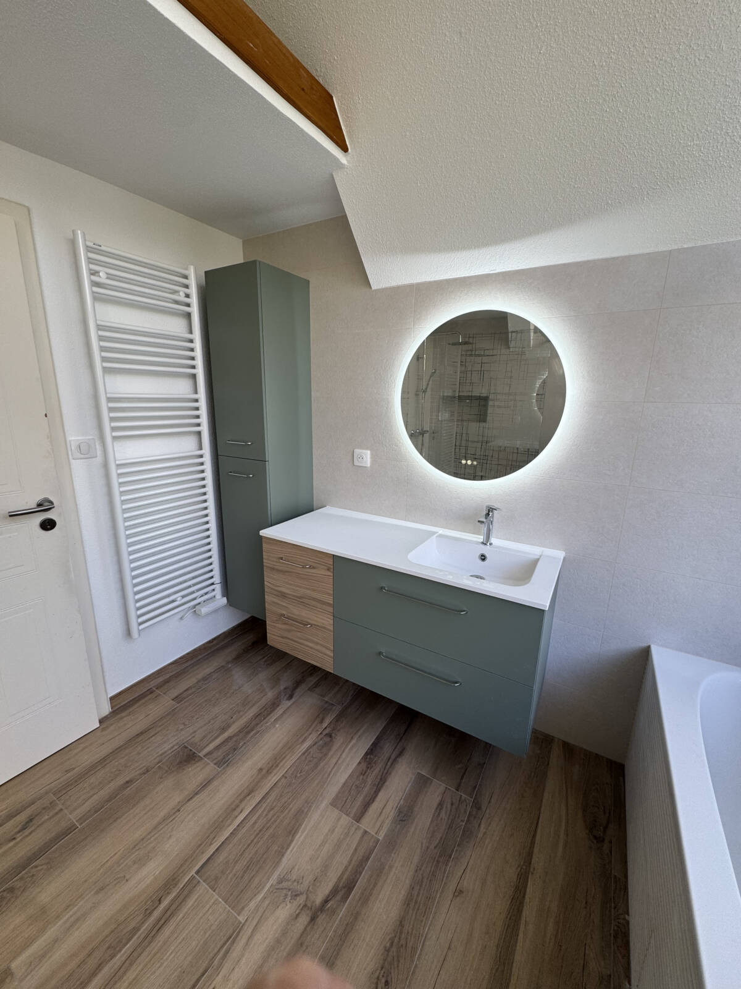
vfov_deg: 102.1
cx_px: 370
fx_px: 400
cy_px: 494
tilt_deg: -13.1
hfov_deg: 85.7
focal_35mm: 14
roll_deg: -1.5
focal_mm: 2.22
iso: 50
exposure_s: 1/99
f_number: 2.2
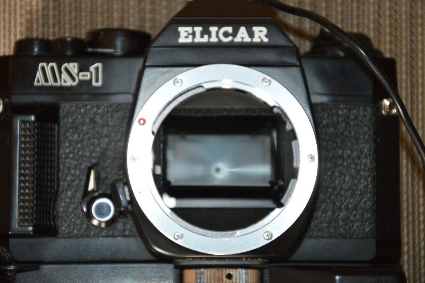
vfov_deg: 8.7
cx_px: 212
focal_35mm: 158
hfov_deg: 13.1
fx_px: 1858
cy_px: 142
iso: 2000
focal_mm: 105
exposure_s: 1/60
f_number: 5.6
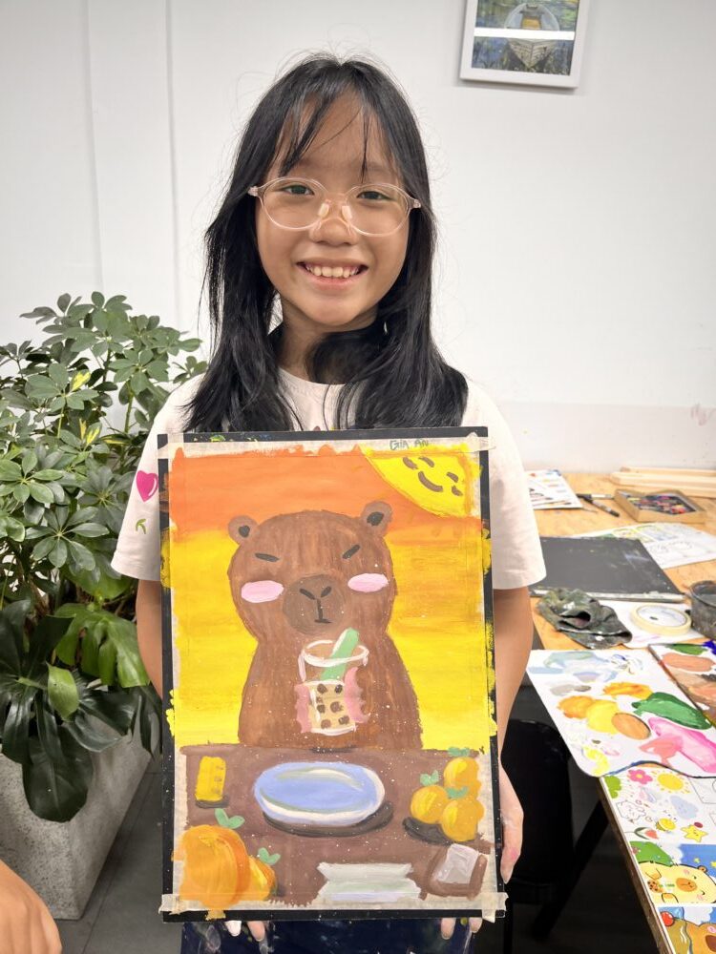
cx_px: 358
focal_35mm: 26
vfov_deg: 67.3
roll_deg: -1.3
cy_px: 477
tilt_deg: -17.1
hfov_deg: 53.1
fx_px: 717
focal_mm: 5.1
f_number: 1.6
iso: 64
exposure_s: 1/100
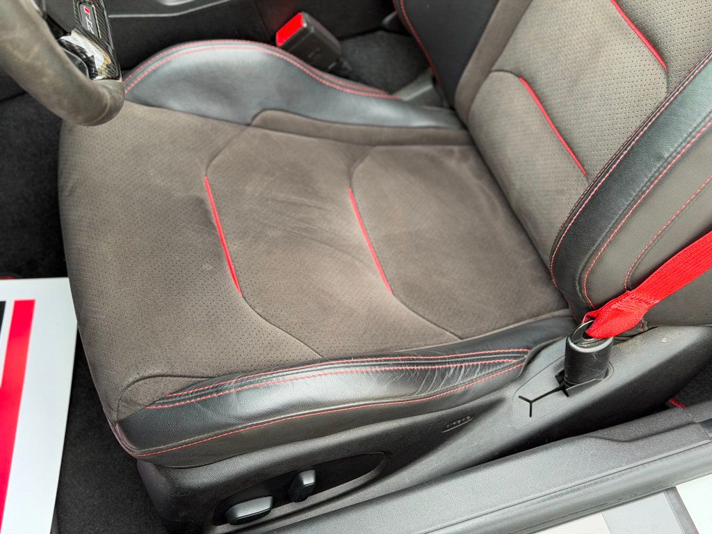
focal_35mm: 48
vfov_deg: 30.3
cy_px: 267
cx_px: 356
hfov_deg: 39.7
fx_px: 987
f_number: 1.78
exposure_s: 1/278
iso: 80
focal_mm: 6.76
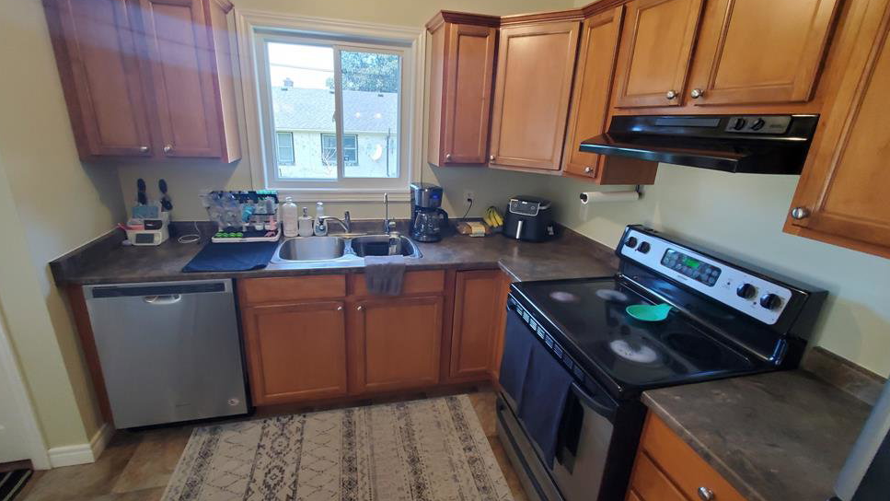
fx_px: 354
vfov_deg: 70.5
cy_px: 237
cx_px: 433
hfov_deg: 103.0
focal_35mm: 15
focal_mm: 1.8
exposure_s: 1/60
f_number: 2.2
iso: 250
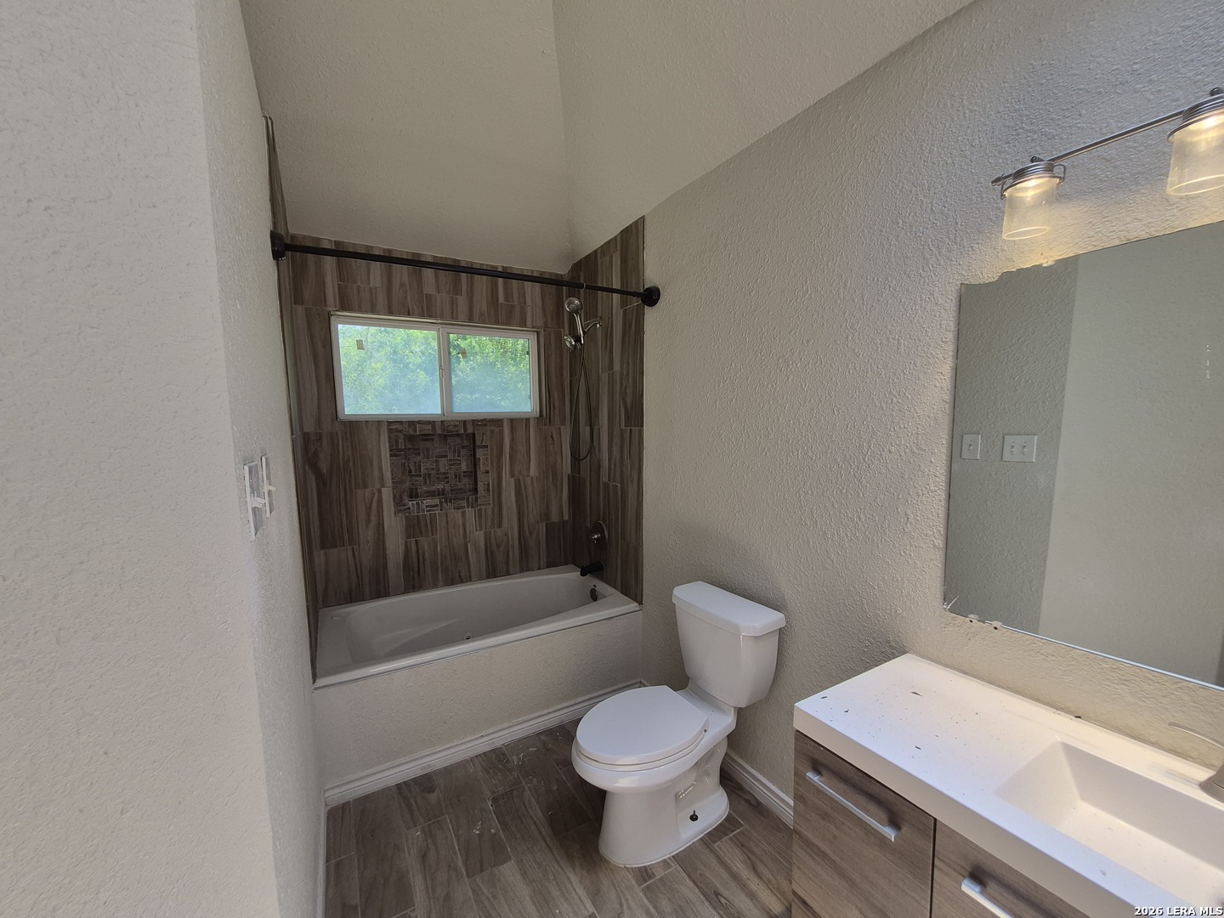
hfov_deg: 106.2
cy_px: 459
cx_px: 612
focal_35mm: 13
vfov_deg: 89.9
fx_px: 460
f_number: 2.2
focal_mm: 1.74
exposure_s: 1/164
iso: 40
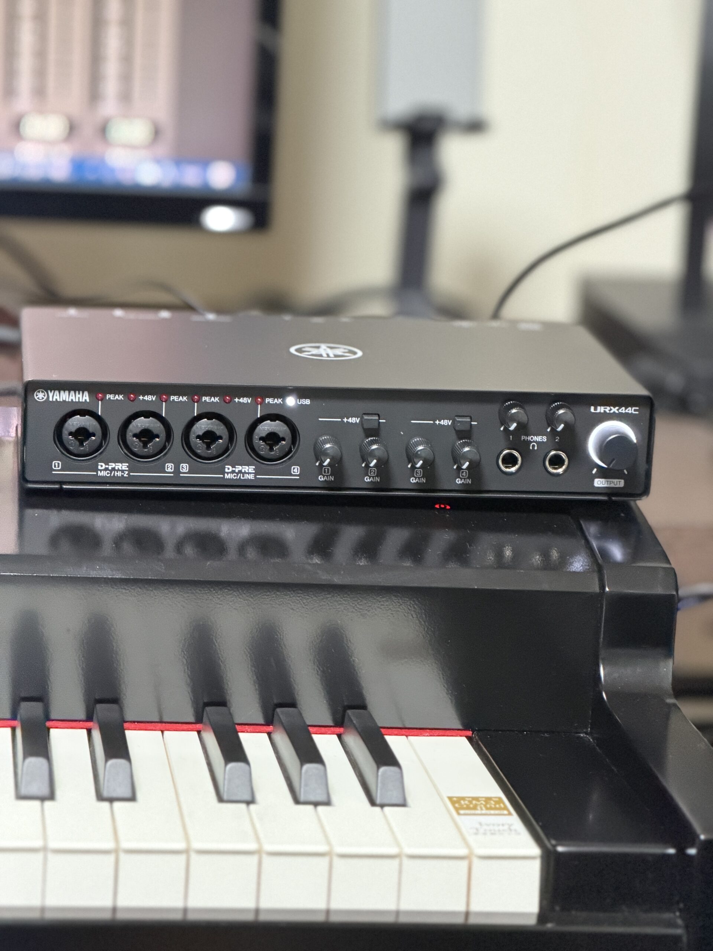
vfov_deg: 19.6
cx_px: 356
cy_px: 476
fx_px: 2746
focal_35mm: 100
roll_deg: -3.3
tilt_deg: -12.0
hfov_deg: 14.8
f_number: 2.8
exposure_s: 1/25
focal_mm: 16.89
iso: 1600
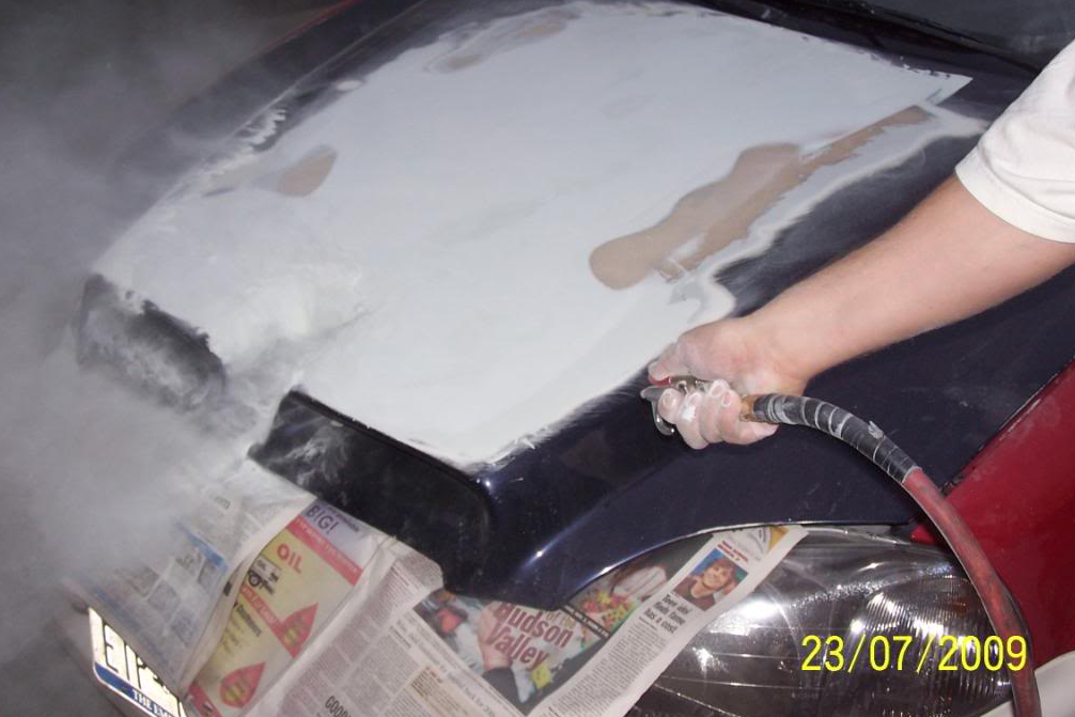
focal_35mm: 54
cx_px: 542
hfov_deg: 36.9
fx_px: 1613
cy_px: 345
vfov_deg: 25.1
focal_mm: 8.5
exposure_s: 1/60
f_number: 3.2
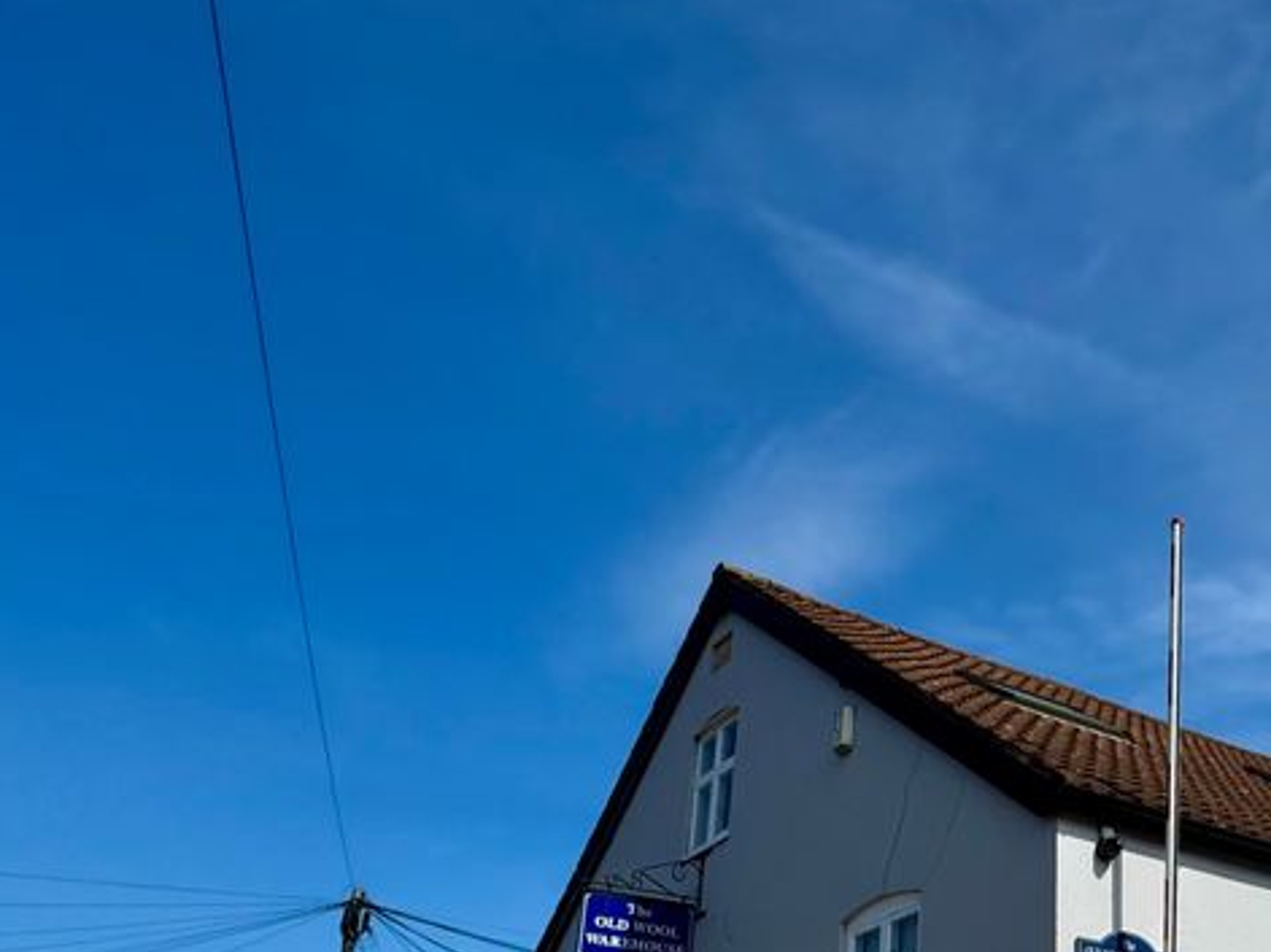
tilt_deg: +17.0
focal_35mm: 33
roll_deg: +4.9
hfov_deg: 46.7
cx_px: 1258
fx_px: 1211
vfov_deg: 39.4
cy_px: 883
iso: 50
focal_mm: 2.22
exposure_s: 1/3390
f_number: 2.2
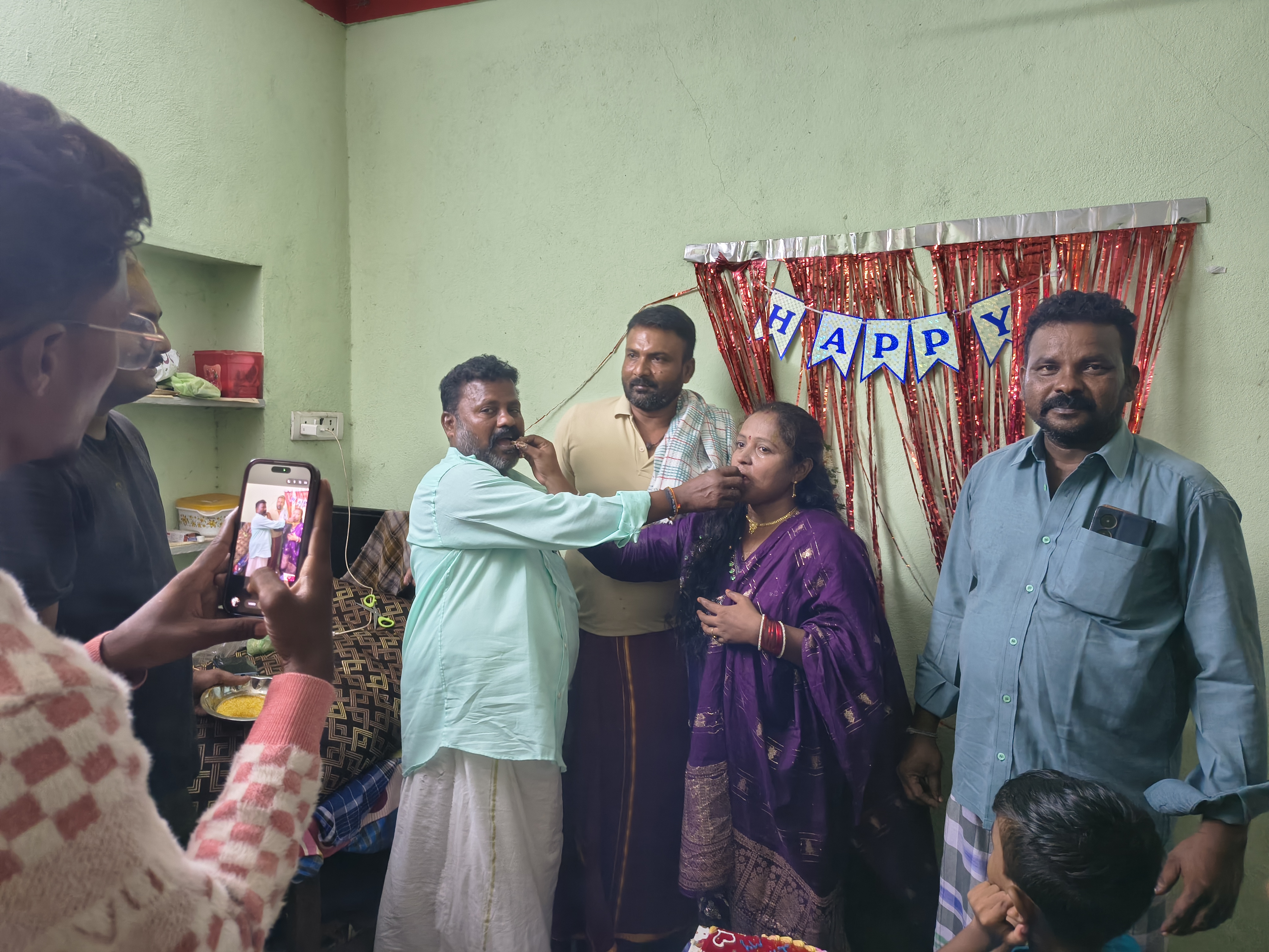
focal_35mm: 24
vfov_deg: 56.8
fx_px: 880
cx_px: 634
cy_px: 476
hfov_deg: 71.6
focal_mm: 5.56
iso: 1991
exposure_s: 1/33.3
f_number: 1.8
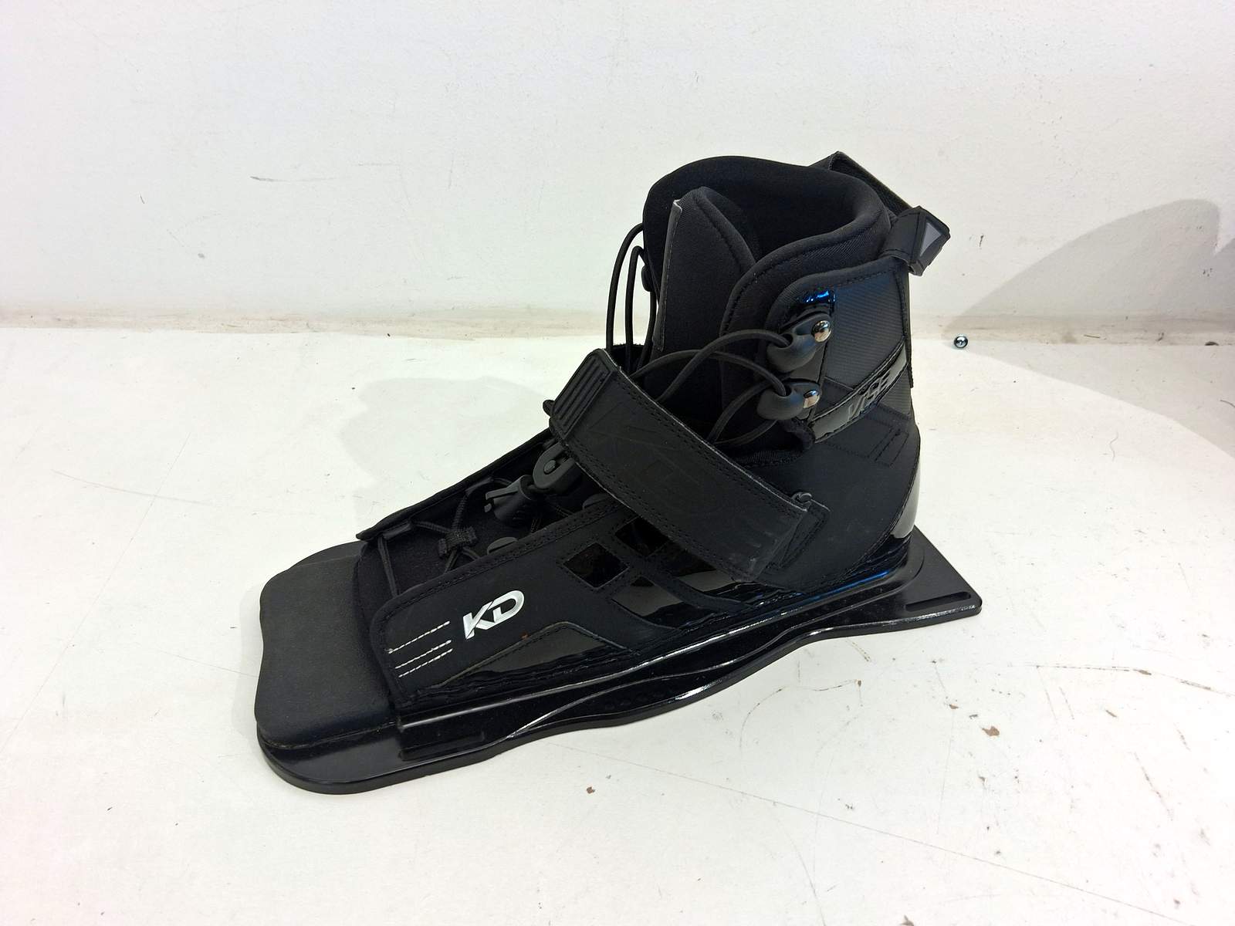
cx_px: 618
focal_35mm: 26
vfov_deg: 53.1
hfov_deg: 67.3
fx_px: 928
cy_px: 463
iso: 50
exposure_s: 1/100
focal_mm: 3.98
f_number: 1.8
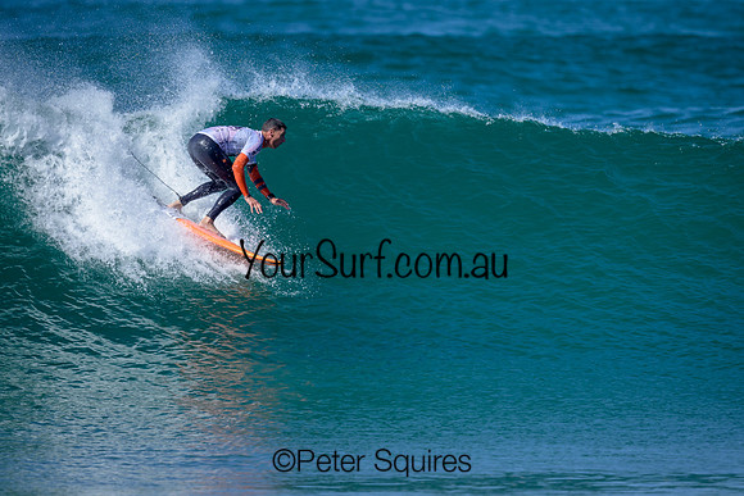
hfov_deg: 2.2
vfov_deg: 1.5
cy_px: 207
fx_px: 19241
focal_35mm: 931
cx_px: 368
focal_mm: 800
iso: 400
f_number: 6.3
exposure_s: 1/2000
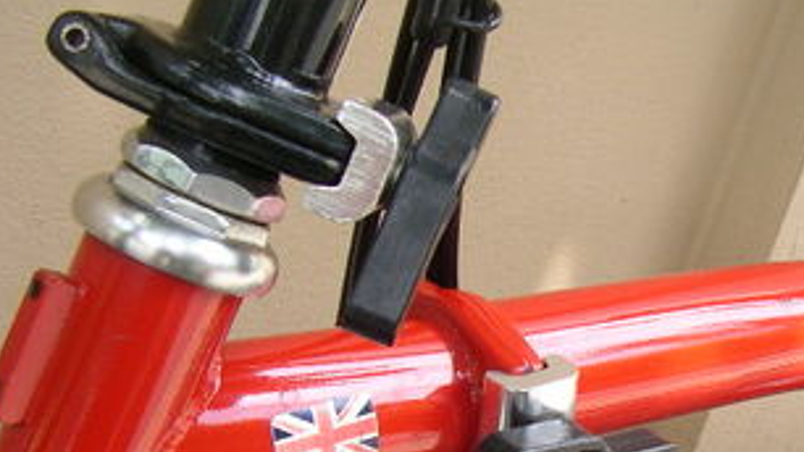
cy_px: 423
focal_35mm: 77
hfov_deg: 27.1
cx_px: 607
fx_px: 1641
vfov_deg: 15.5
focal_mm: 7
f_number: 3
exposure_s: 1/140
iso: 50
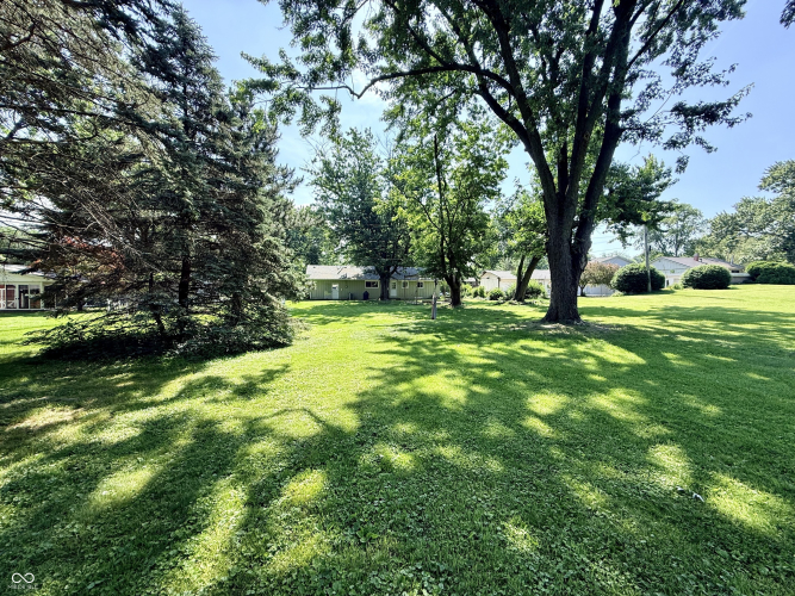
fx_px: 321
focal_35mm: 14
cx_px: 398
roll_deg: -0.8
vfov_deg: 85.7
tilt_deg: -1.5
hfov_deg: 102.1
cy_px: 298
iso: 50
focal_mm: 2.22
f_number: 2.2
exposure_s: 1/465
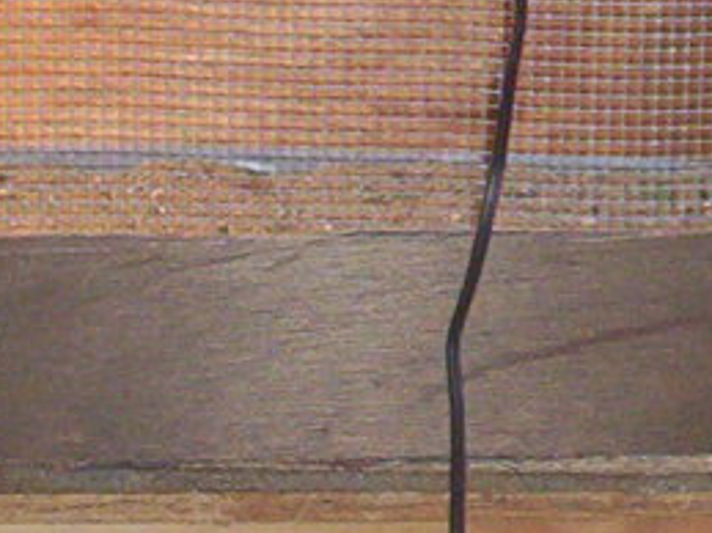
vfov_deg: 8.4
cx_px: 756
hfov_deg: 11.2
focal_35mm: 174
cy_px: -80
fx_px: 3577
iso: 140
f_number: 4.5
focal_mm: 4.99
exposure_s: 1/60
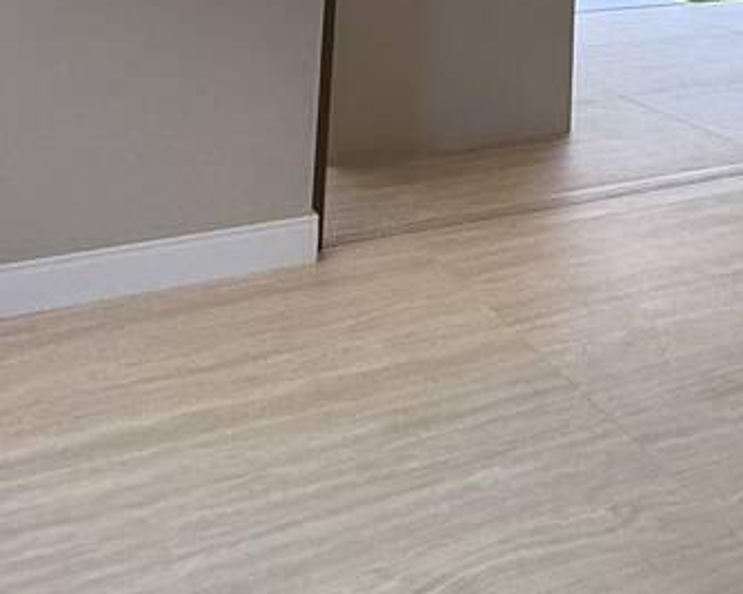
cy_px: -305
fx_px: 1297
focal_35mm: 59
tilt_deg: +7.3
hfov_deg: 27.0
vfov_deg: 21.5
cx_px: 961
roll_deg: -0.9
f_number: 2.2
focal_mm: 2.22
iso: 64
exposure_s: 1/220
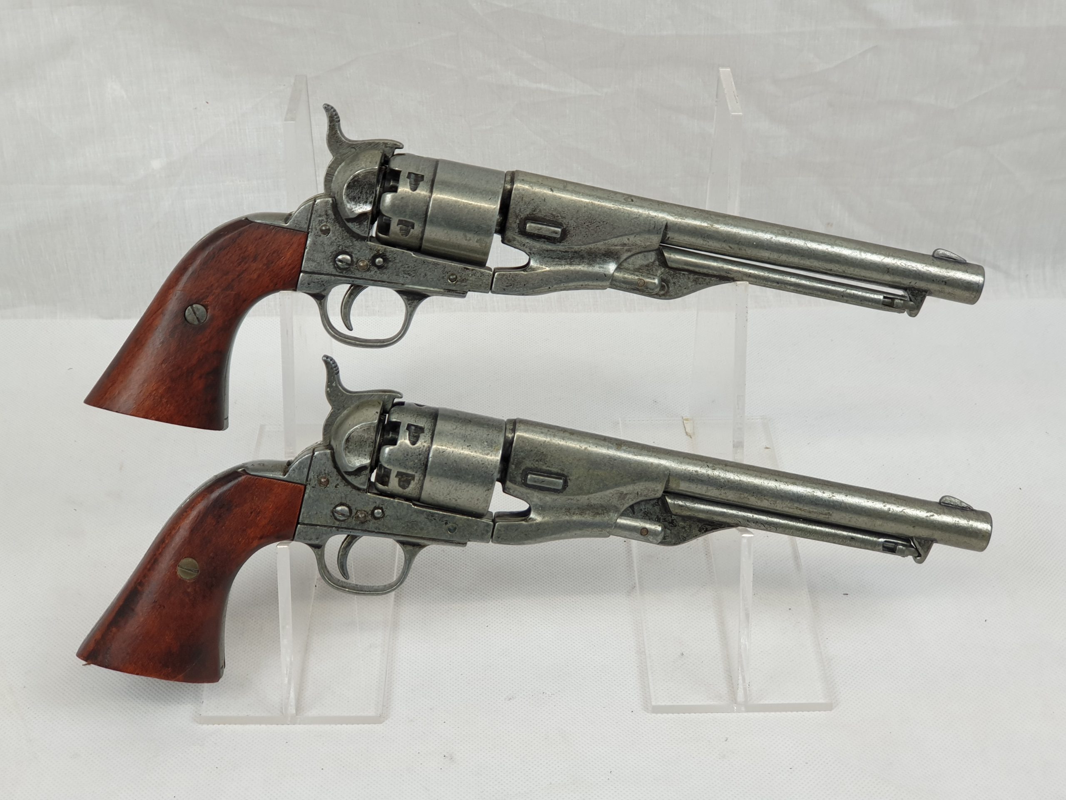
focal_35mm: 52
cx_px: 533
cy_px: 400
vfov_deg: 28.0
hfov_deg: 36.8
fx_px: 1601
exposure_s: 1/33
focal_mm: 6
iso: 100
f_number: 2.4
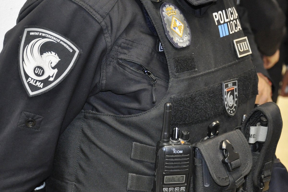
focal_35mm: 68
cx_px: 144
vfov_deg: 20.2
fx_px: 540
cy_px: 96
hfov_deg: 29.9
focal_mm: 45
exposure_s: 1/60
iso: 2000
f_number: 5
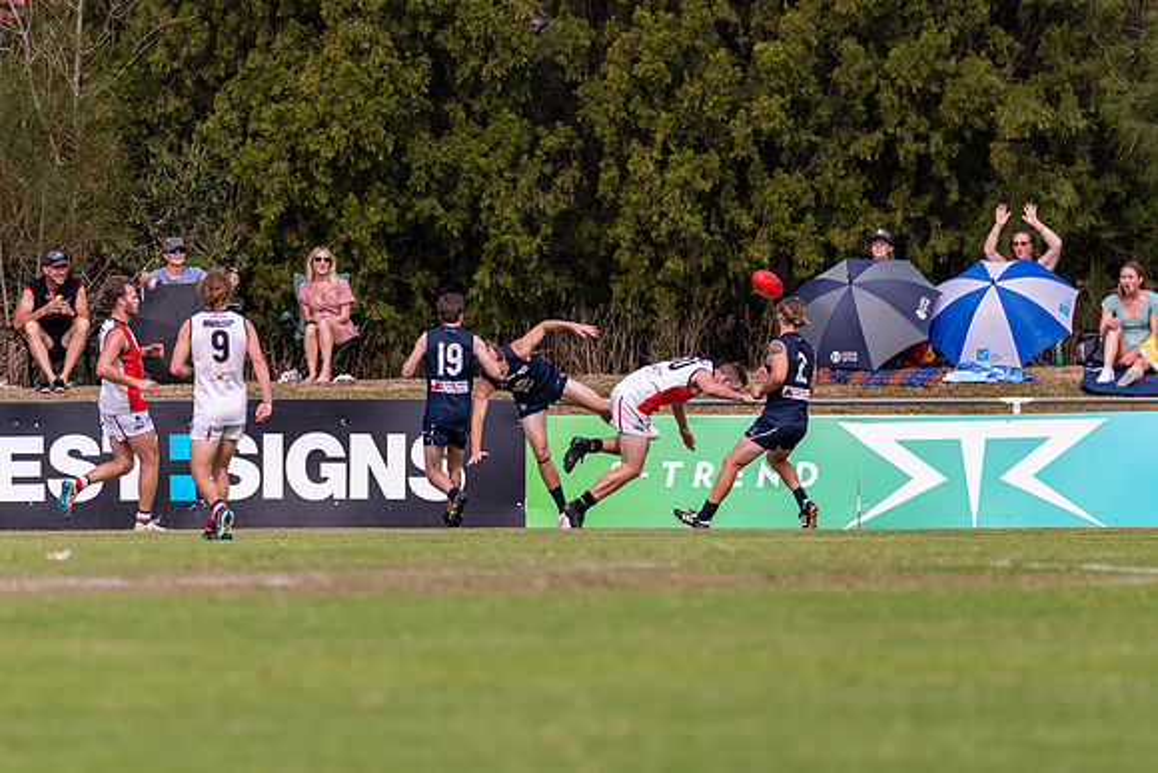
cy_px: 395
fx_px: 18367
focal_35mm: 571
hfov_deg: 3.6
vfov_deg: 2.4
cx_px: 477
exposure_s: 1/2000
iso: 800
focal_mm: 460
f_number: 6.3
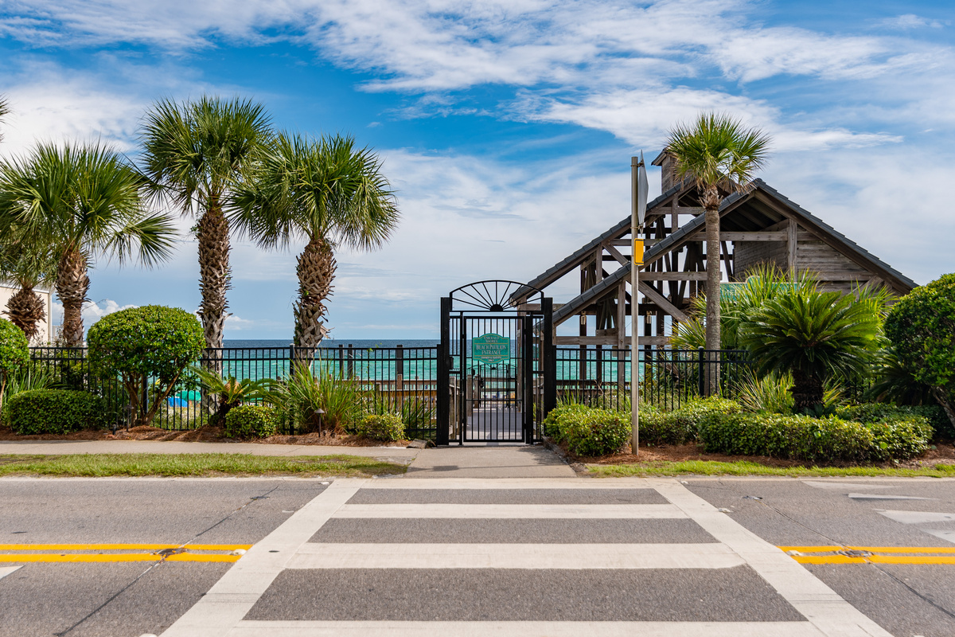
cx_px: 478
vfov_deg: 46.4
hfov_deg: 65.5
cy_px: 318
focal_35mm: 28
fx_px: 743
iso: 100
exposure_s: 1/1000
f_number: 5
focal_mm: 28
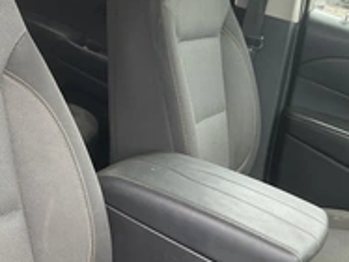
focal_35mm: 62
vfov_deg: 23.5
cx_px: 43
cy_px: 170
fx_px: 625
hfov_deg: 30.0
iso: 50
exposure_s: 1/122
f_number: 1.8
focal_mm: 3
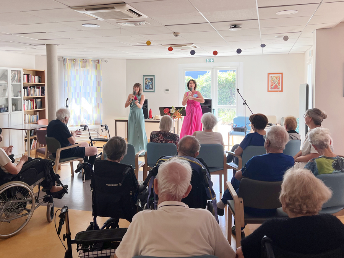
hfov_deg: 67.3
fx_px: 258
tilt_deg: -3.2
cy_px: 129
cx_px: 172
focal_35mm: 26
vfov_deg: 53.1
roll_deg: -0.1
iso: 40
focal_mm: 5.7
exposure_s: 1/100
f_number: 1.5
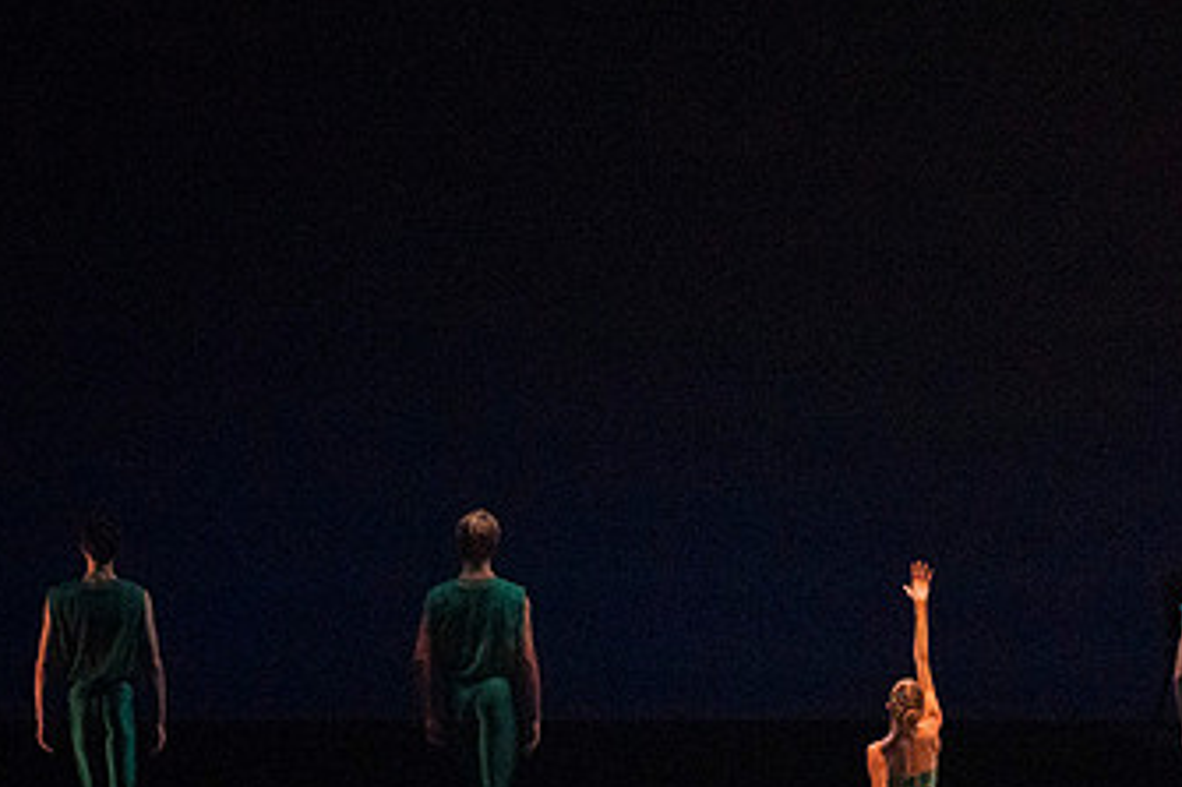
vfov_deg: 4.8
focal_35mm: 284
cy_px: 418
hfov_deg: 7.3
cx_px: 804
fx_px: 9320
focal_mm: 164
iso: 25600
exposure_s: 1/400
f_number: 8
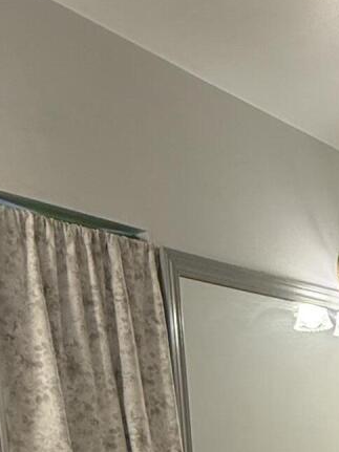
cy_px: 598
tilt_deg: -8.4
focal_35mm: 65
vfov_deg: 25.4
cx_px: 367
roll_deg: +2.1
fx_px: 849
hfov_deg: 21.5
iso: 160
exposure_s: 1/120
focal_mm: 2.22
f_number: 2.2
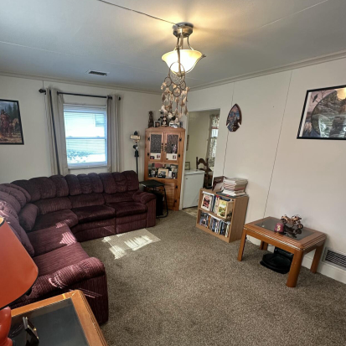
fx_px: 226
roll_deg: -0.8
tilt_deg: -18.8
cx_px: 142
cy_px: 209
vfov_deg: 73.9
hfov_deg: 74.2
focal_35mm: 20
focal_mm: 2.22
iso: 200
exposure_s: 1/60
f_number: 2.2
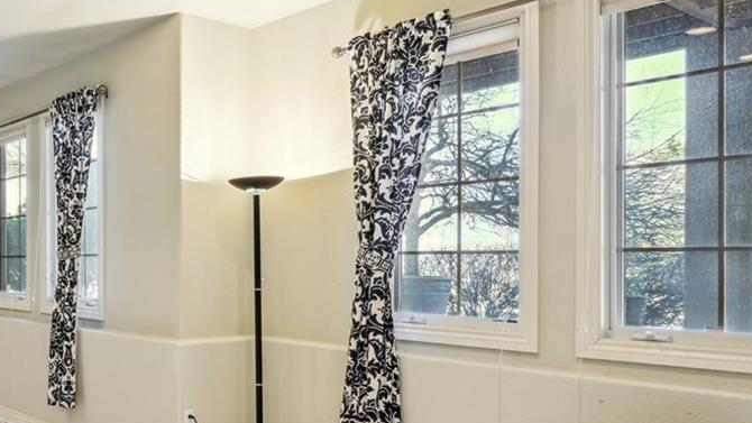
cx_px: 45
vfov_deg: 33.6
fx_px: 698
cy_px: 266
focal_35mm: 35
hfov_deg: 49.1
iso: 400
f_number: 11
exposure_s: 1/10
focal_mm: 14
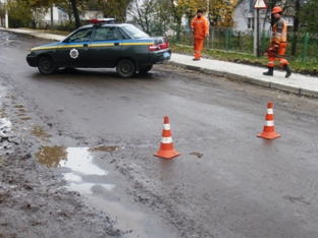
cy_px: 115
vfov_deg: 28.0
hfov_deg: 36.7
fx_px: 478
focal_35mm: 52
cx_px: 130
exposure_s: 1/60
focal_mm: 6.3
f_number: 3.1
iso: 100
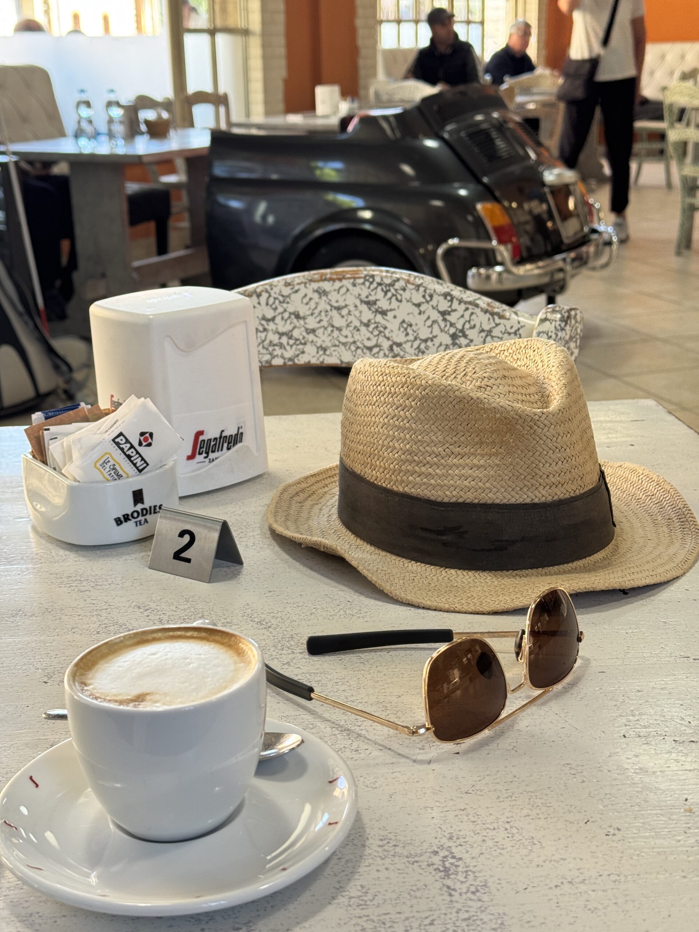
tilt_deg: -16.5
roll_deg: +1.1
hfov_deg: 30.3
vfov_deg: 39.7
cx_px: 350
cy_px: 466
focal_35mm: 48
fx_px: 1292
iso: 100
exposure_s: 1/94
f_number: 1.78
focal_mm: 6.76
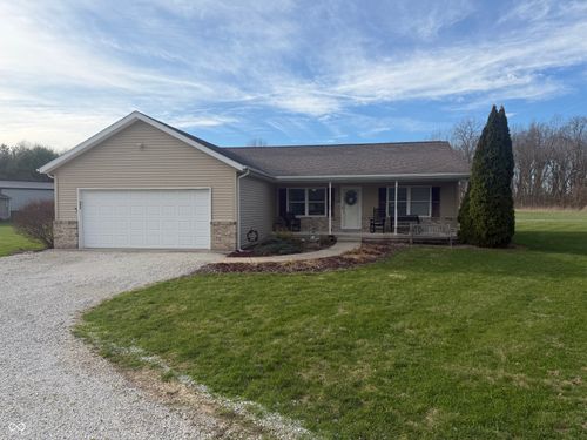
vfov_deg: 56.8
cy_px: 220
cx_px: 294
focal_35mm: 24
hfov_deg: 71.6
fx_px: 407
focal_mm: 6.76
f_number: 1.78
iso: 80
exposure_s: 1/3145
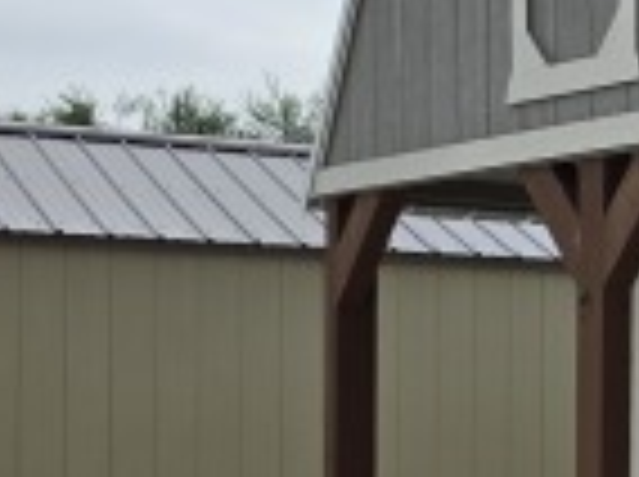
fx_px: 1917
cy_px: 387
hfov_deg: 15.5
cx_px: 1233
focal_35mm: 104
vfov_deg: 14.1
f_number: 1.4
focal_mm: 6.5
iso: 50
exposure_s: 1/7939
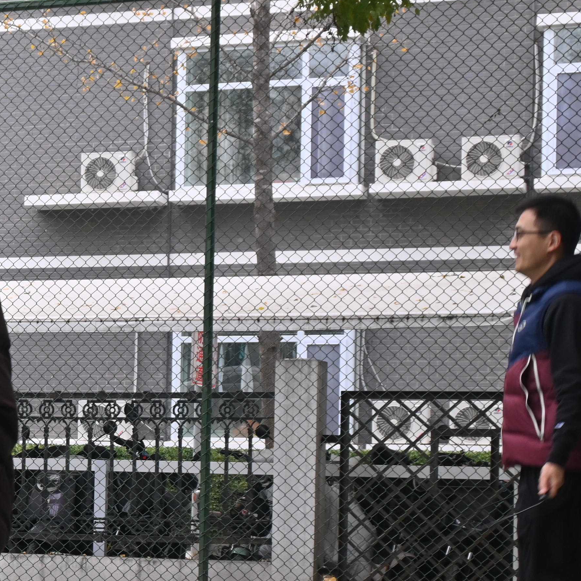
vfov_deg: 20.5
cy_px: 357
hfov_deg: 19.6
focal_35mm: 85
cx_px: -68
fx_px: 1606
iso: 160
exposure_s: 1/100
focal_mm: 26.5
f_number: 8
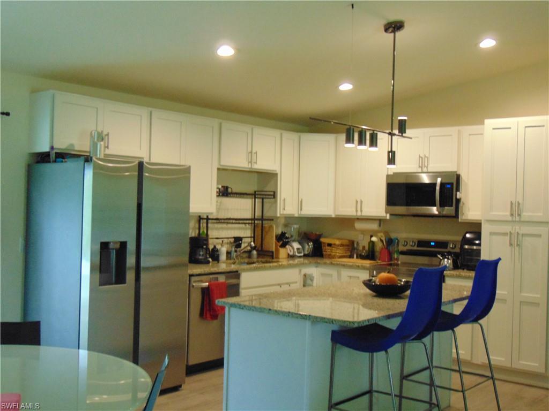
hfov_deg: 44.8
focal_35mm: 42
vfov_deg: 34.3
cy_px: 206
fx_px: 666
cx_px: 274
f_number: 3.3
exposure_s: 1/25
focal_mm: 7.6
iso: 400
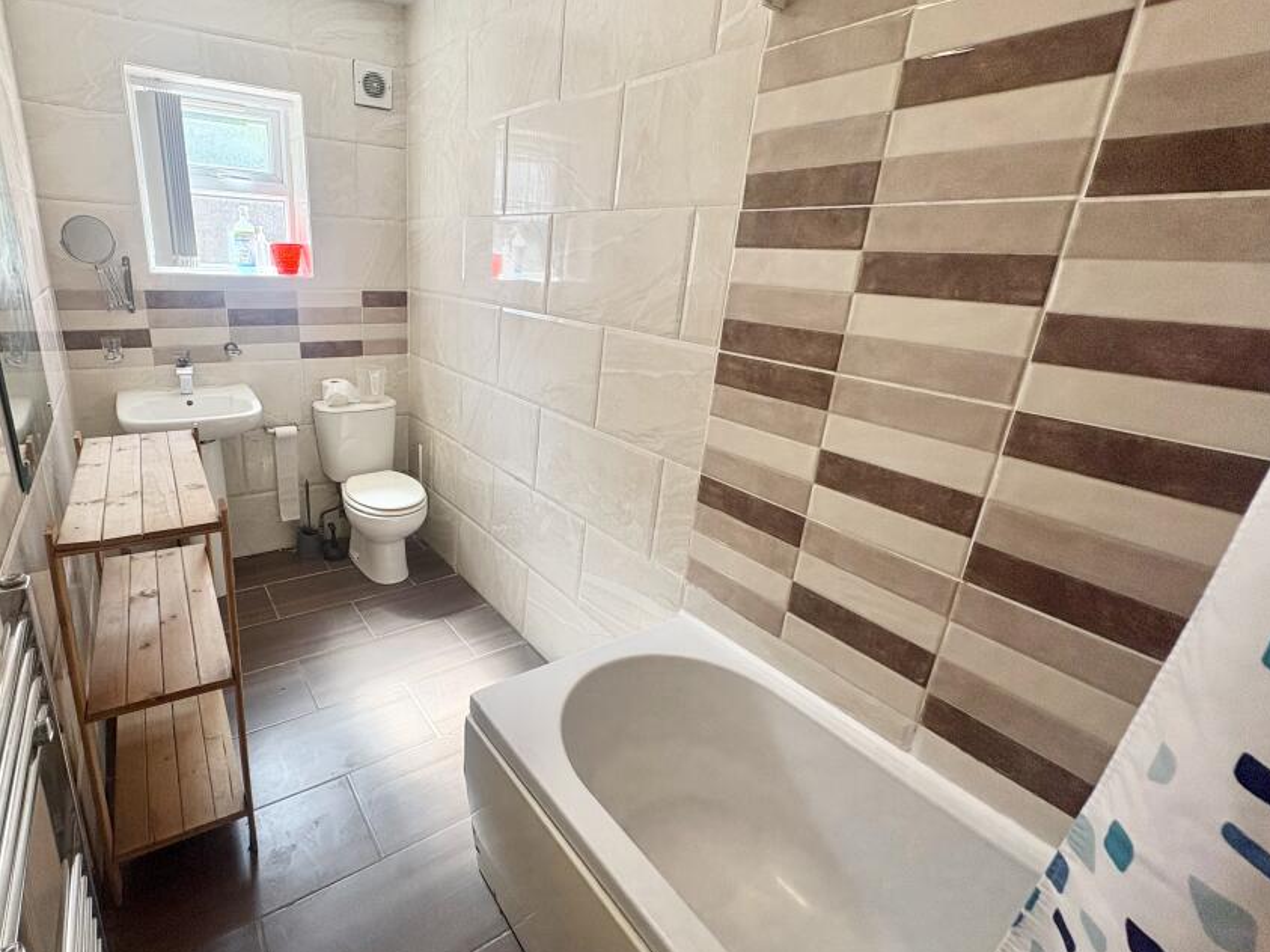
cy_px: 455
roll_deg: -1.2
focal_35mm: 17
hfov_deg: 89.8
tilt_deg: -18.0
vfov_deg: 74.7
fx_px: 624
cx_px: 505
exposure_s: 1/100
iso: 160
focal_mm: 2.22
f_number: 2.2
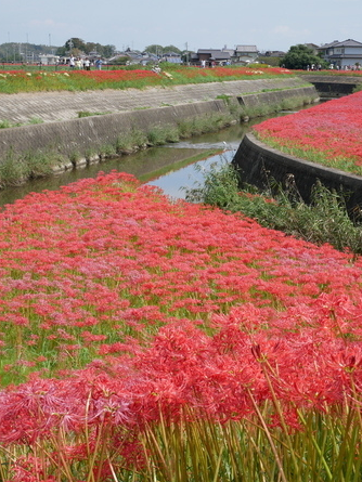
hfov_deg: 26.9
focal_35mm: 54
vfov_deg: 35.5
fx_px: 753
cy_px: 241
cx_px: 231
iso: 200
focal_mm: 20
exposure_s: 1/400
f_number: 8
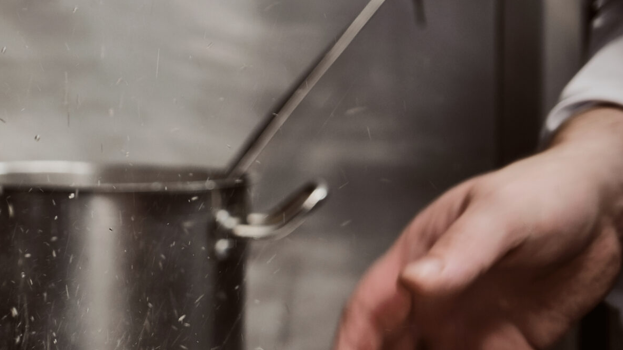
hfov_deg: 18.2
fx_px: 1916
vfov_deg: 10.4
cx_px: 67
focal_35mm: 116
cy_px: 281
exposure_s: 1/125
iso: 500
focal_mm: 34.2
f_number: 3.2
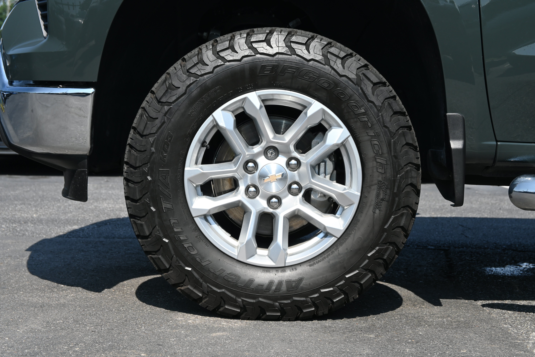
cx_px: 268
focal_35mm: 70
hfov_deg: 28.6
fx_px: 1048
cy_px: 178
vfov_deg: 19.3
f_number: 6
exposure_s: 1/250
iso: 140
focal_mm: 47
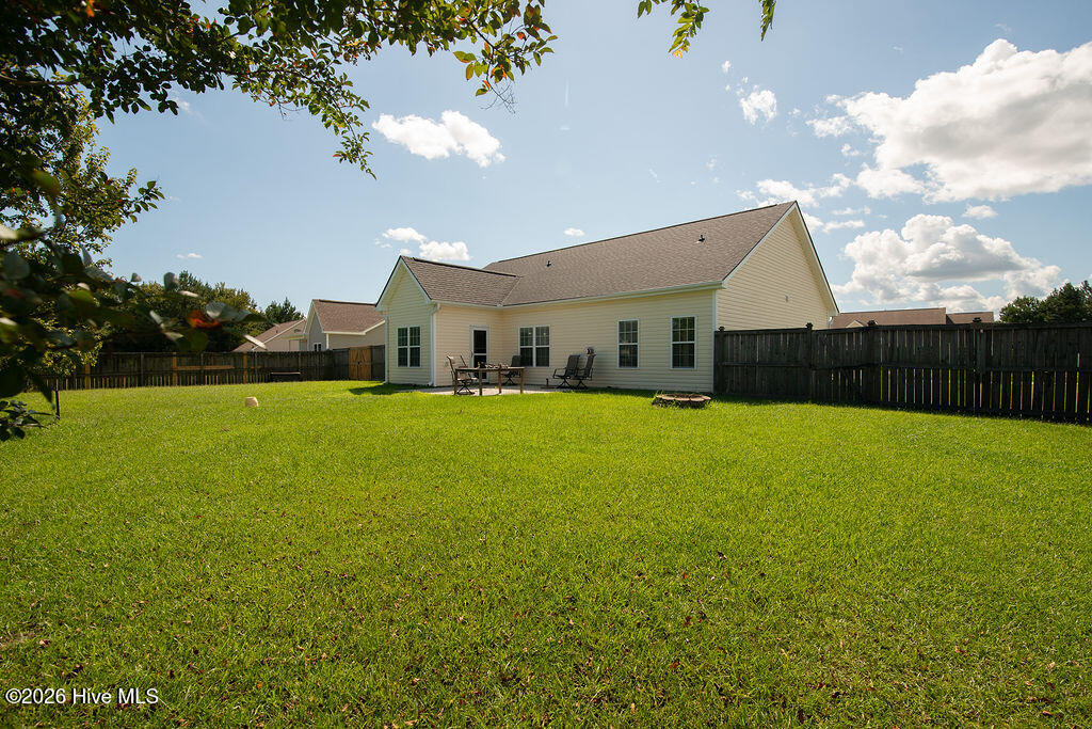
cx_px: 546
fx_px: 485
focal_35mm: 16
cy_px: 364
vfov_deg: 73.8
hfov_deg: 96.7
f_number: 7.1
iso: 320
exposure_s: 1/1000
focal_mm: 16
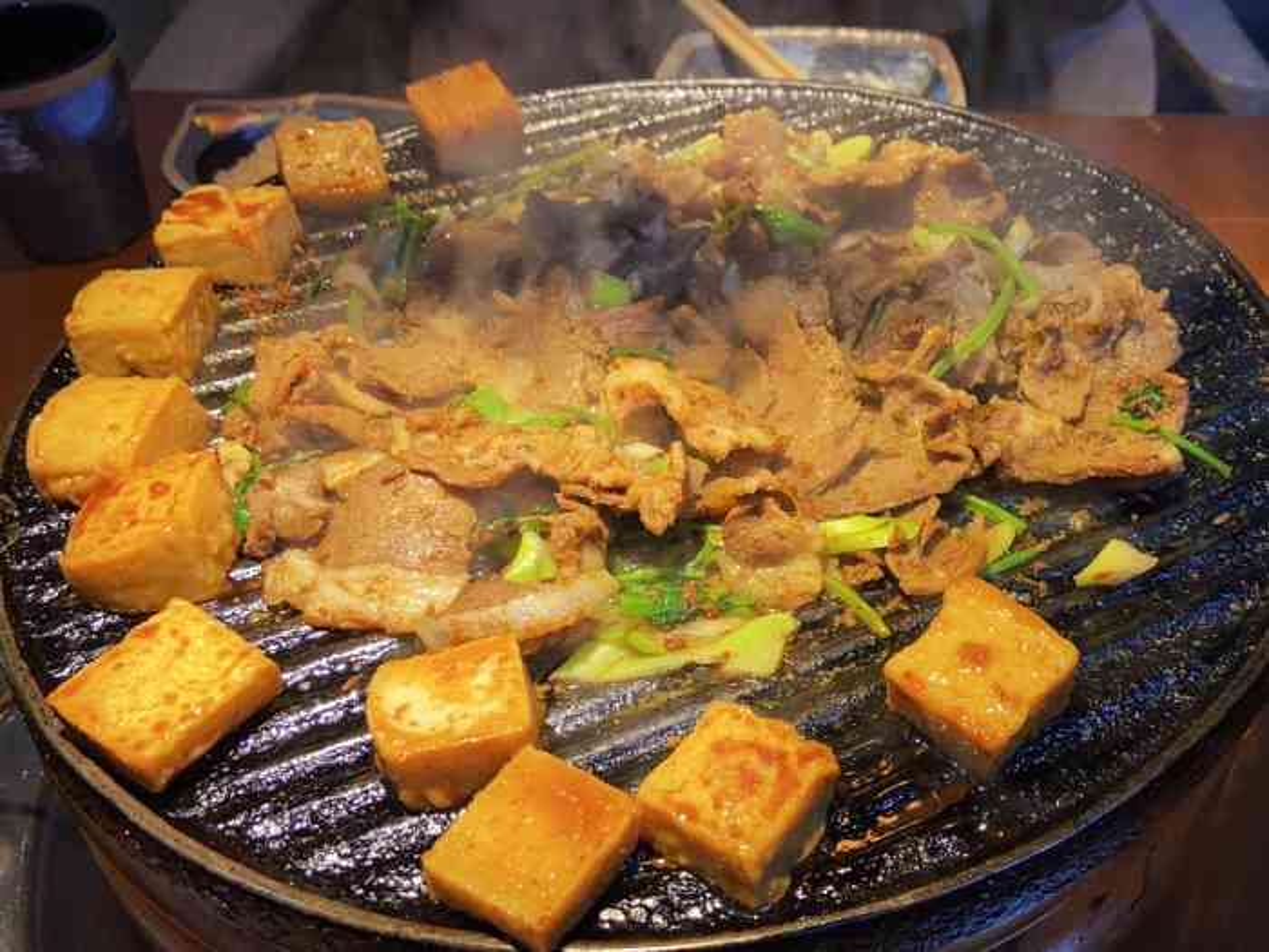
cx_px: 634
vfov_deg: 24.4
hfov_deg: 32.2
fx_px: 2200
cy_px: 476
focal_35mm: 60
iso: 40
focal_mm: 4.25
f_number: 1.8
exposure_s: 1/100
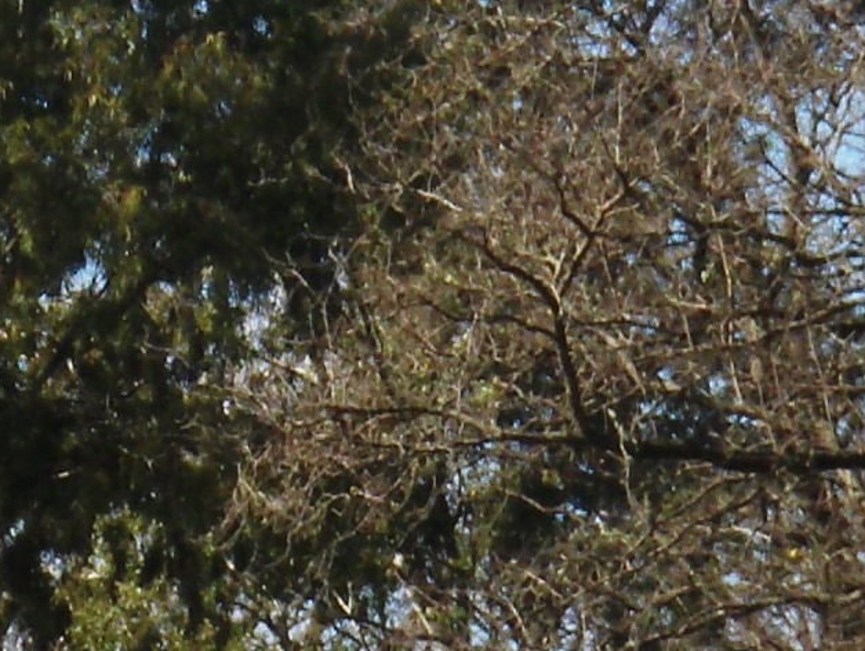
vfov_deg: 2.7
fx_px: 13862
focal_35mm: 554
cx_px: -116
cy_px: 574
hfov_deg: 3.6
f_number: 6.1
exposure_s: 1/334
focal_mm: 19.6
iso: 100
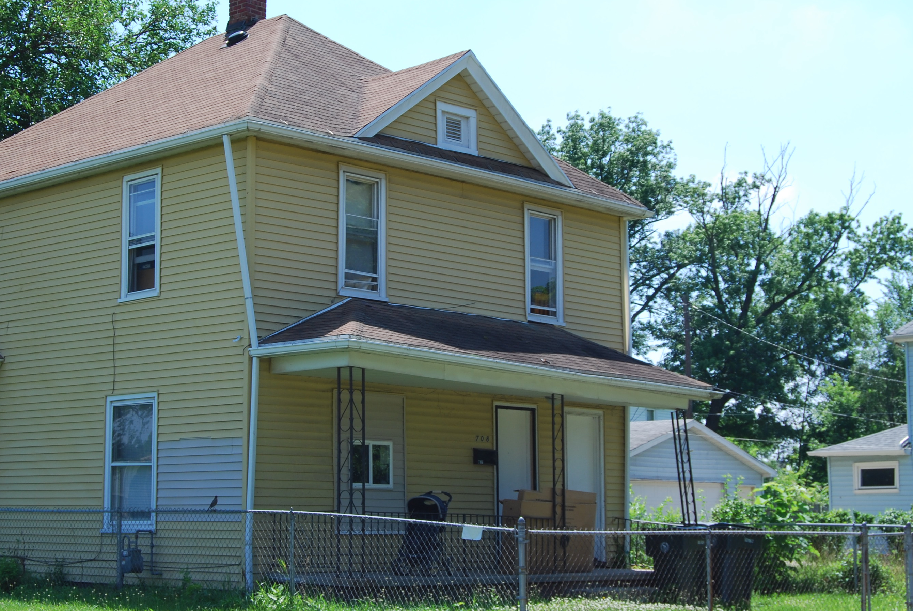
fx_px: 1650
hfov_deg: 30.9
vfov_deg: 21.0
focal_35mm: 65
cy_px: 285
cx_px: 382
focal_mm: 30
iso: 100
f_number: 7.1
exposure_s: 1/200
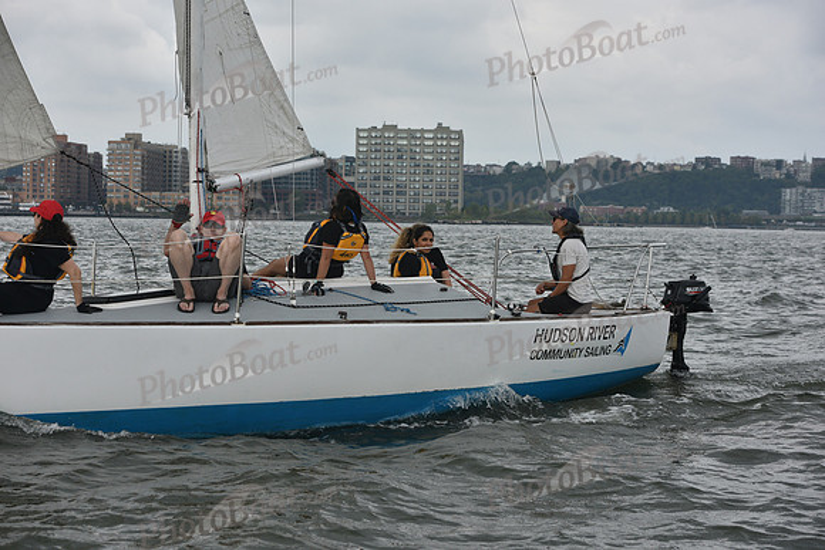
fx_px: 2338
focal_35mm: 102
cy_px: 275
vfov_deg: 13.4
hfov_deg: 20.0
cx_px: 412
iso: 320
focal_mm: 102
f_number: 5.6
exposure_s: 1/1250
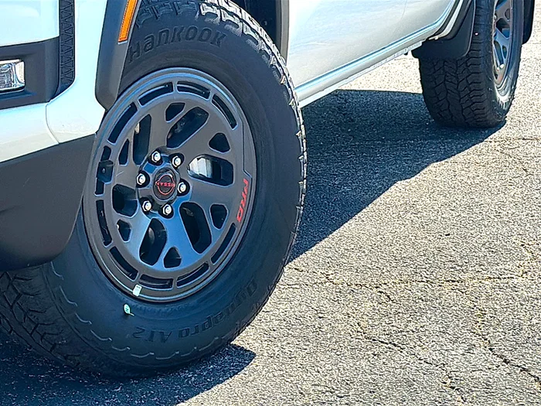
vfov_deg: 17.2
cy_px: 203
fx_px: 1344
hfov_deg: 22.8
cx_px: 270
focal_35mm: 86
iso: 100
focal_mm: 6.86
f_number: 1.78
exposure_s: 1/2421
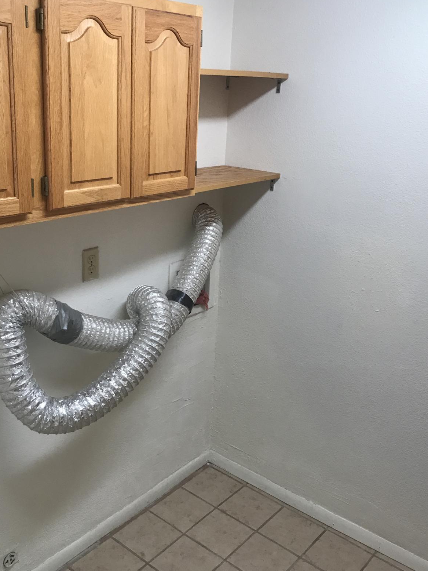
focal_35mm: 36
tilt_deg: -17.7
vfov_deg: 51.3
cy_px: 263
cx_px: 196
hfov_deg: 39.6
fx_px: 593
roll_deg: -3.2
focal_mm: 3.99
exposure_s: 1/30
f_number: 1.8
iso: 32
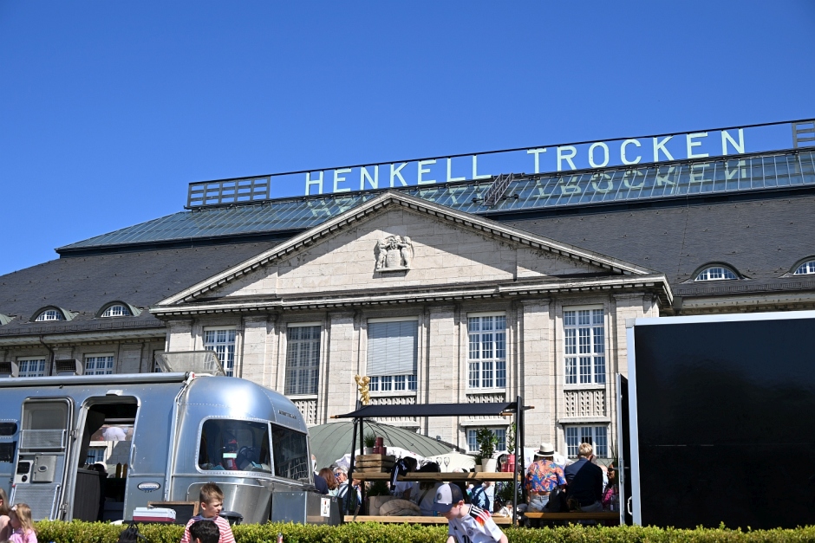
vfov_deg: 29.3
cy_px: 272
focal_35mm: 46
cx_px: 408
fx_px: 1041
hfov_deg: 42.7
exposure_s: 1/500
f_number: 5.6
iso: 100
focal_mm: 46
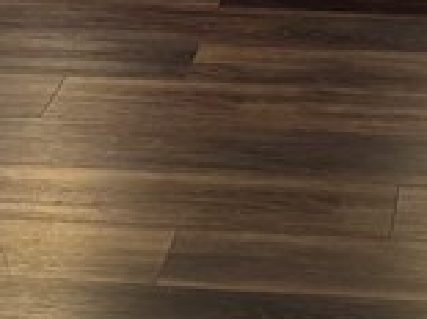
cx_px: 350
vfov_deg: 8.1
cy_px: -605
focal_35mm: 159
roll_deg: -0.6
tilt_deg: -3.5
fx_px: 1960
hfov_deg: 12.4
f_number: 1.78
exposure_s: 1/120
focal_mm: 6.76
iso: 160
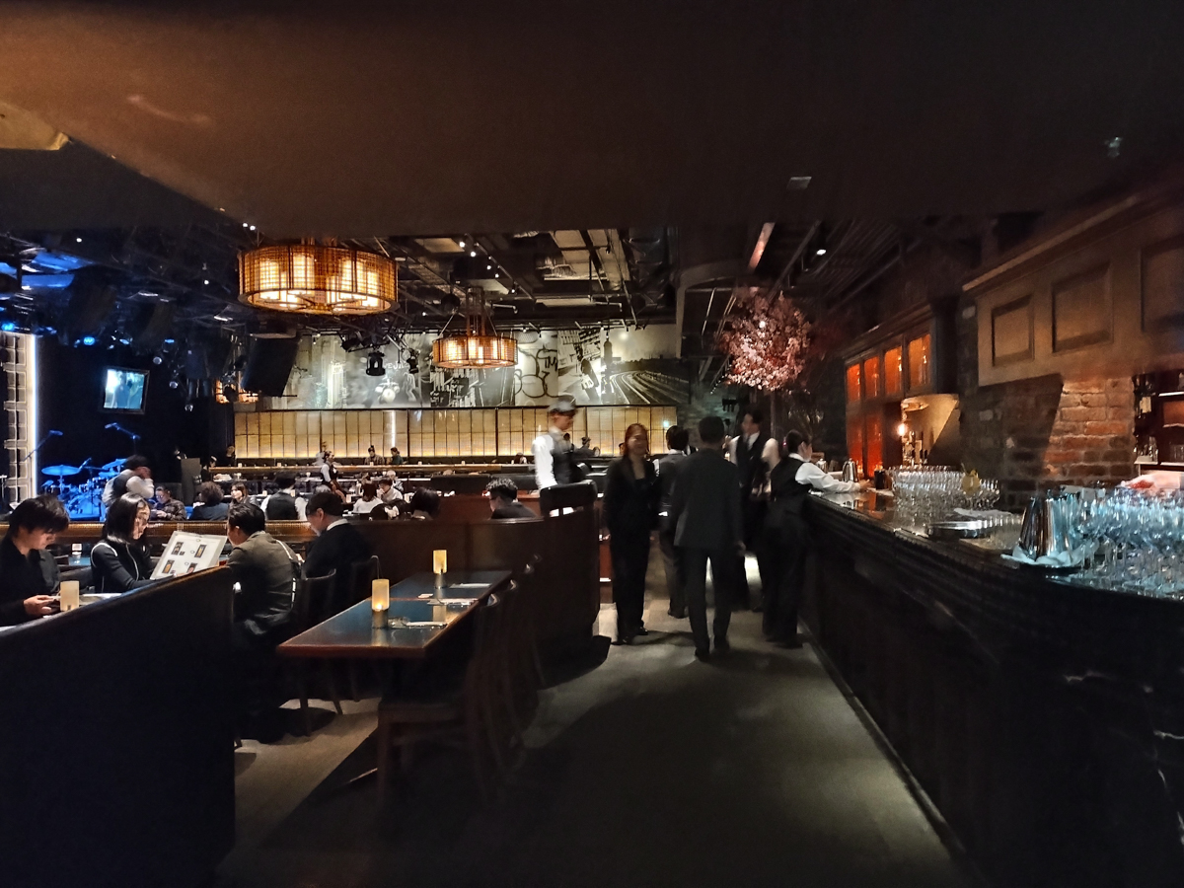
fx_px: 855
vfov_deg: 54.9
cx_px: 592
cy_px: 444
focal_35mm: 25
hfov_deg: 69.4
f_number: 1.7
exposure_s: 1/8
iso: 1441
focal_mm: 4.71
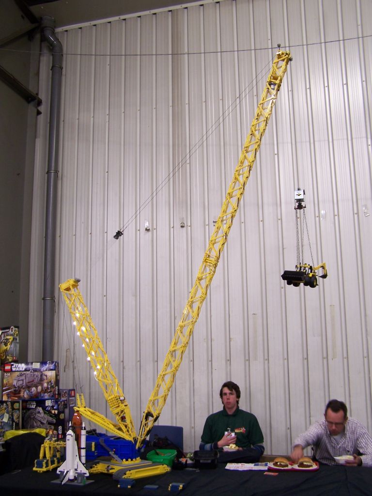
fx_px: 544
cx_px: 186
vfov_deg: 49.0
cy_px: 248
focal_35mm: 38
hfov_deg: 37.7
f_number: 2.8
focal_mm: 6.3
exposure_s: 1/3
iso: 80
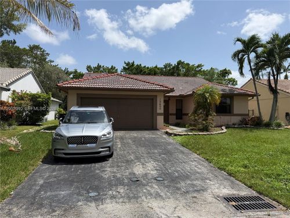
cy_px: 109
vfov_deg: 56.8
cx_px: 145
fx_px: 201
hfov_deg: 71.6
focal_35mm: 24
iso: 80
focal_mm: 6.76
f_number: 1.78
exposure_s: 1/5714
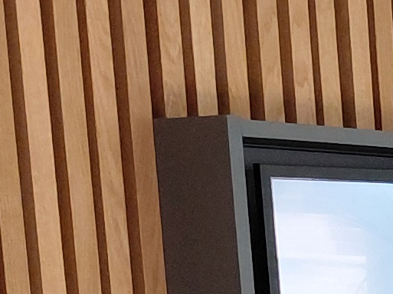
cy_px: 784
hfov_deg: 8.3
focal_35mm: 199
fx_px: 2258
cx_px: 1224
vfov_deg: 6.9
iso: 200
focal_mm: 4.69
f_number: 1.8
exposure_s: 1/120
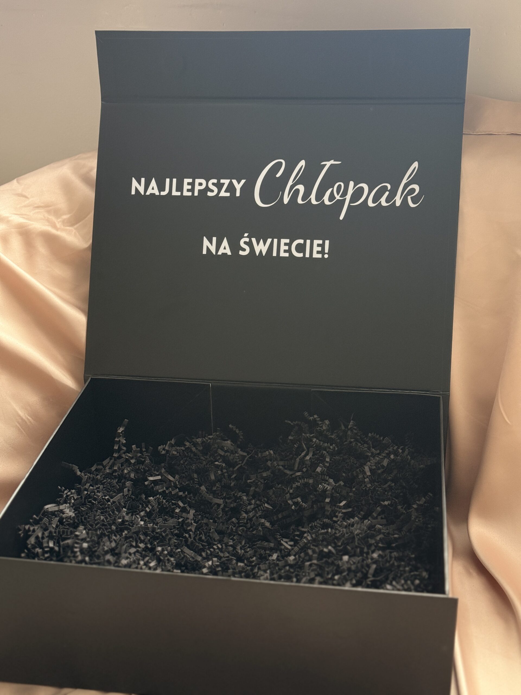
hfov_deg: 30.3
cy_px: 348
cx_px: 260
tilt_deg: -23.5
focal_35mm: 48
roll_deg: +0.9
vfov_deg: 39.7
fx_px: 963
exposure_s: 1/110
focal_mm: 6.76
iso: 100
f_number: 1.78
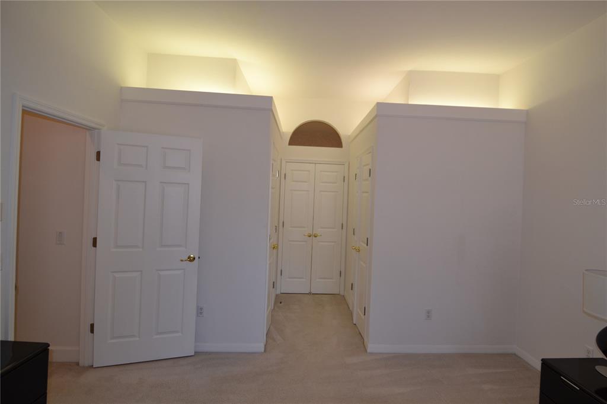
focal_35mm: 18
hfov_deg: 90.0
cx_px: 304
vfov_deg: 67.3
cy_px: 202
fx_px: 303
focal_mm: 12
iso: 400
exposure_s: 1/100
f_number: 5
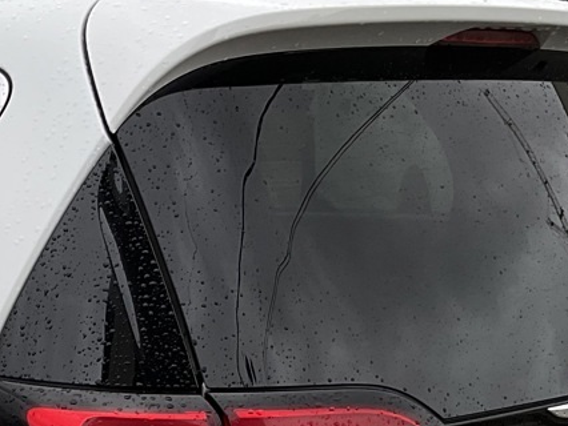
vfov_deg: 14.5
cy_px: 558
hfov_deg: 19.1
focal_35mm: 98
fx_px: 1609
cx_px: -75
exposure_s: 1/272
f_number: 1.8
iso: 16
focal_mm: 3
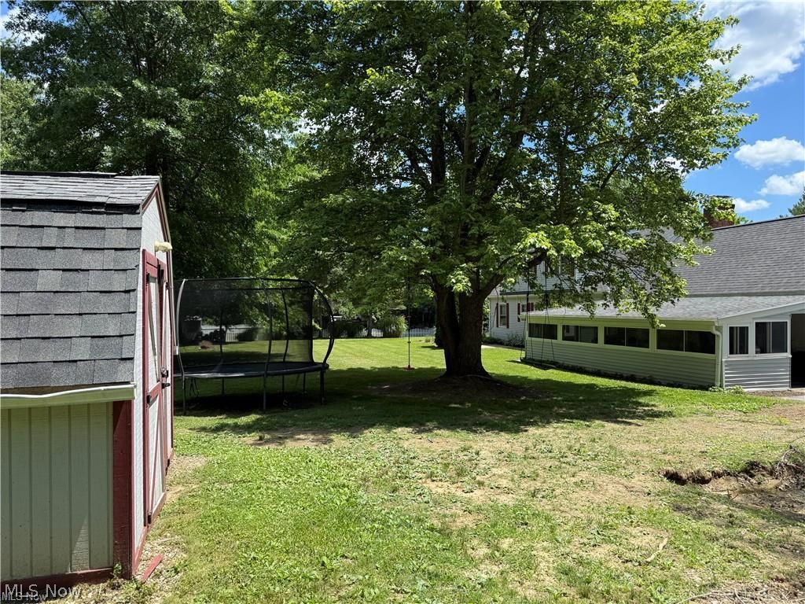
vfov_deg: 56.8
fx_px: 558
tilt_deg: +0.4
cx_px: 402
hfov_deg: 71.6
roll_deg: -0.1
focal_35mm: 24
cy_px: 302
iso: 80
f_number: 1.78
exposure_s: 1/2299
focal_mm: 6.76
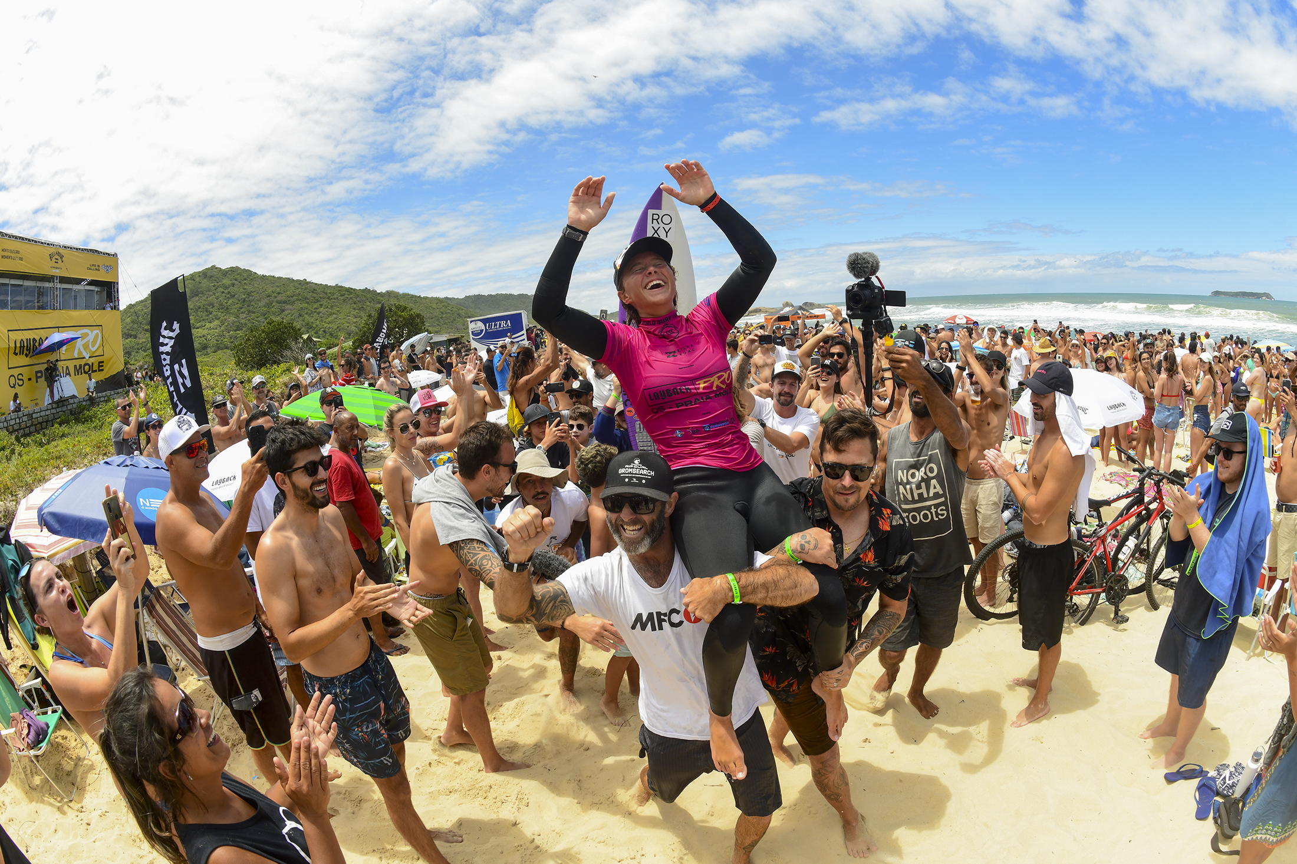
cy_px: 432
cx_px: 648
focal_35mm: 16
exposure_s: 1/800
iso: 400
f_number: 9
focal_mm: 16
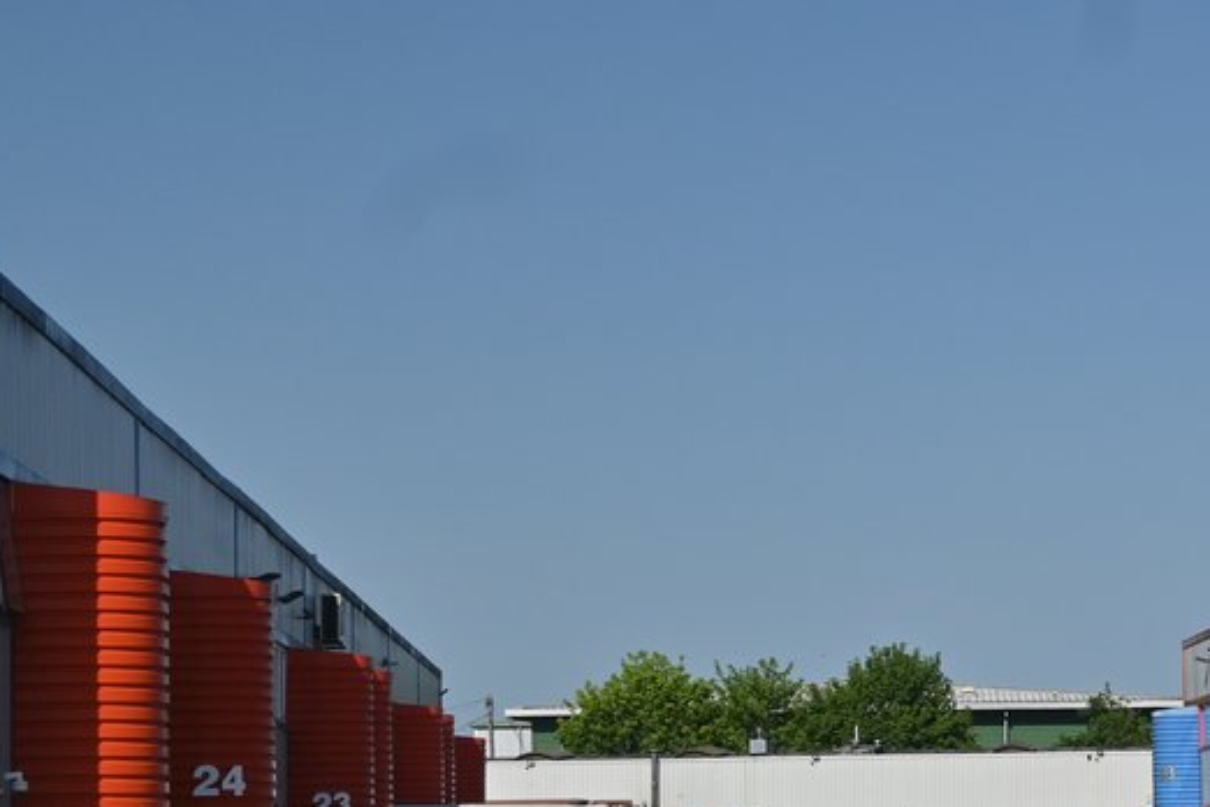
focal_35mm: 138
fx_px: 4638
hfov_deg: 14.5
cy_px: 577
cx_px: 1326
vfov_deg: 9.9
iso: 100
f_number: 5.6
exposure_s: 1/1000
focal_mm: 40
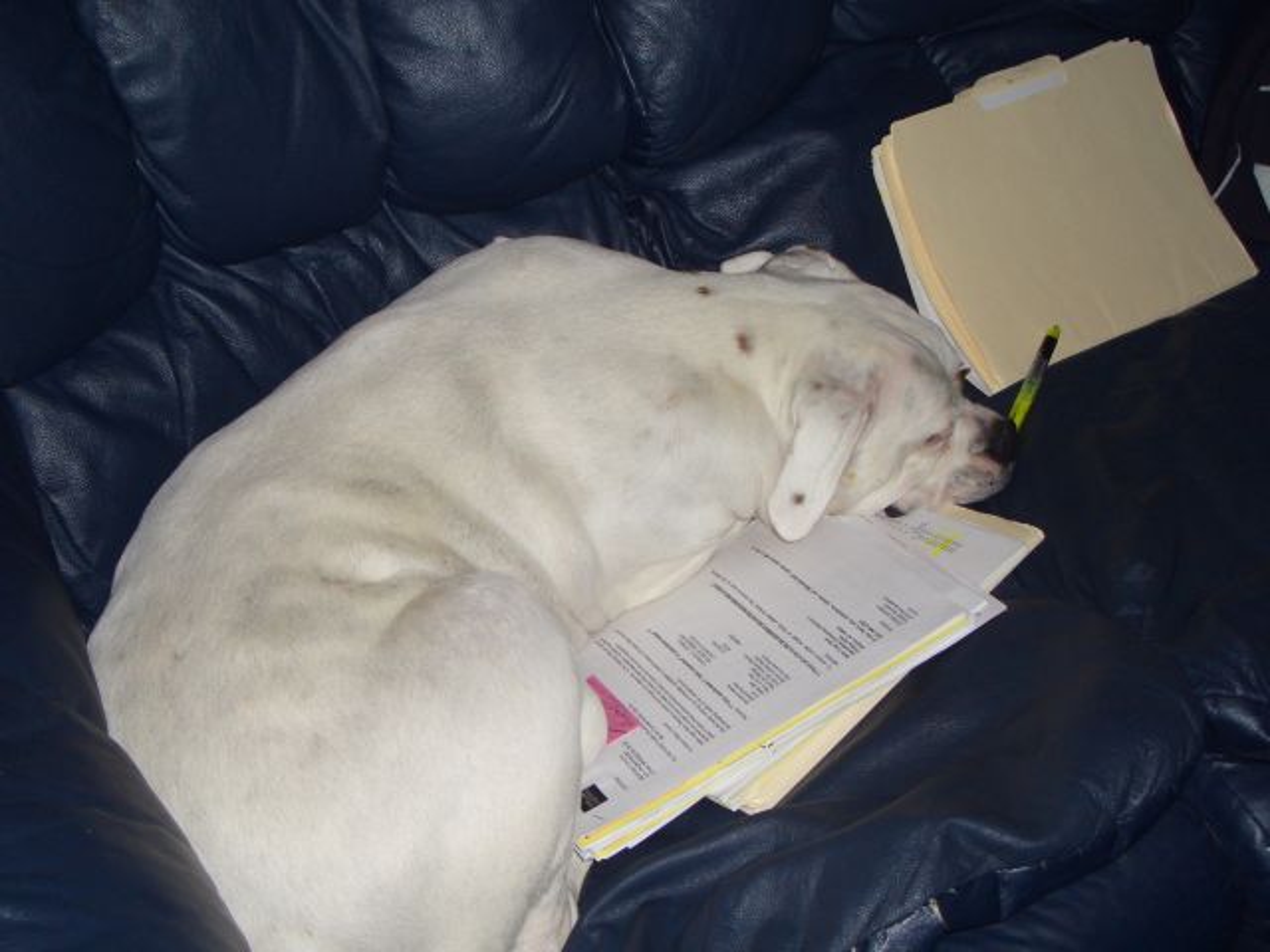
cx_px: 635
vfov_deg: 29.7
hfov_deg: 38.9
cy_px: 476
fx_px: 1798
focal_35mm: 49
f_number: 3.1
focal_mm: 8.2
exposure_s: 1/60
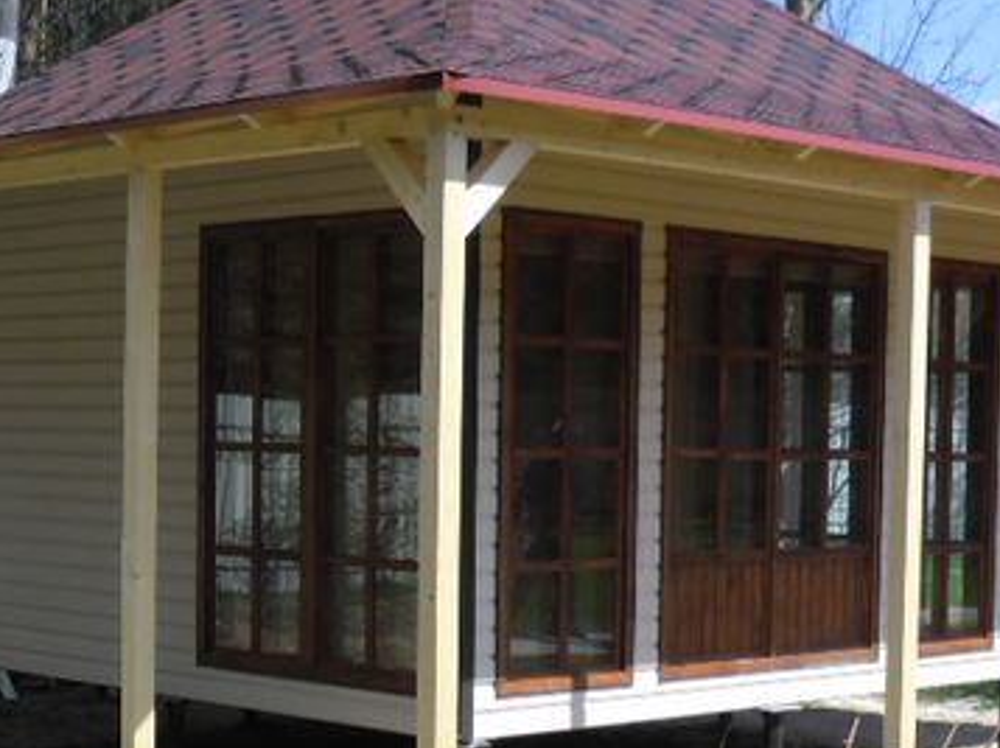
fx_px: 2395
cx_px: 574
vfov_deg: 17.6
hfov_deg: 23.6
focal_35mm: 83
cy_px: 591
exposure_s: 1/558
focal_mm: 6.6
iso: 80
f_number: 4
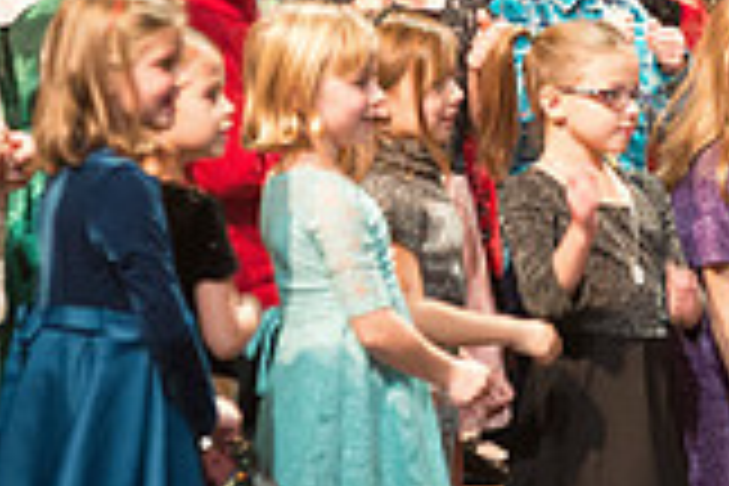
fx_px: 14518
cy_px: 79
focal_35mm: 717
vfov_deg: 1.9
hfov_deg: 2.9
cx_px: 405
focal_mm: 200
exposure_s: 1/125
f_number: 2.8
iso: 2500
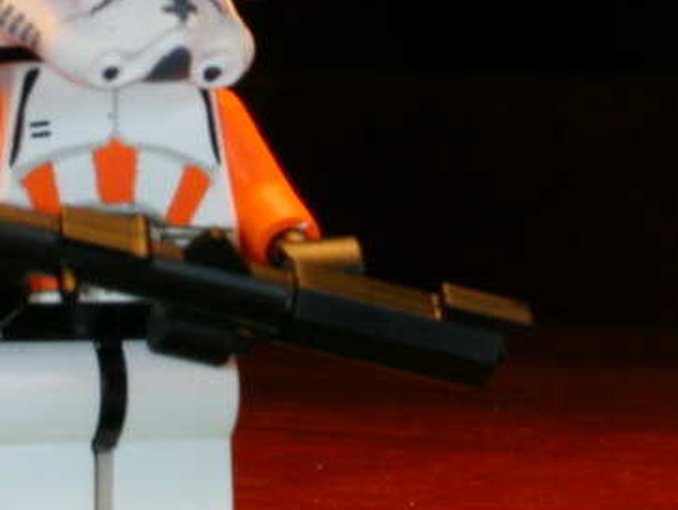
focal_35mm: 196
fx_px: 3841
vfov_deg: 7.6
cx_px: 120
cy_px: 188
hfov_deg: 10.1
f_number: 8
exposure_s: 1/30
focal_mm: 16.8
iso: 100
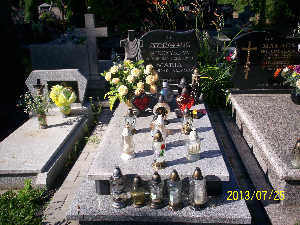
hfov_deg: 51.4
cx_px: 150
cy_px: 112
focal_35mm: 36
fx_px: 312
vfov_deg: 39.7
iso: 100
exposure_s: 1/526
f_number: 4.5
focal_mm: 6
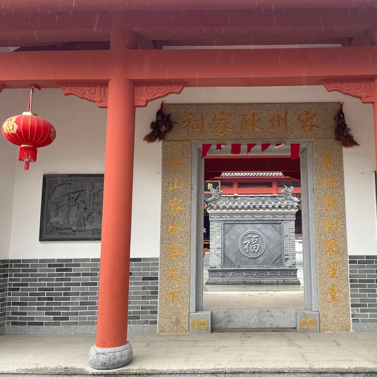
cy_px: 188
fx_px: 382
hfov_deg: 51.8
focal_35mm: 31
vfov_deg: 52.5
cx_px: 244
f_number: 1.6
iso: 80
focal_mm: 5.1
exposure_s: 1/121
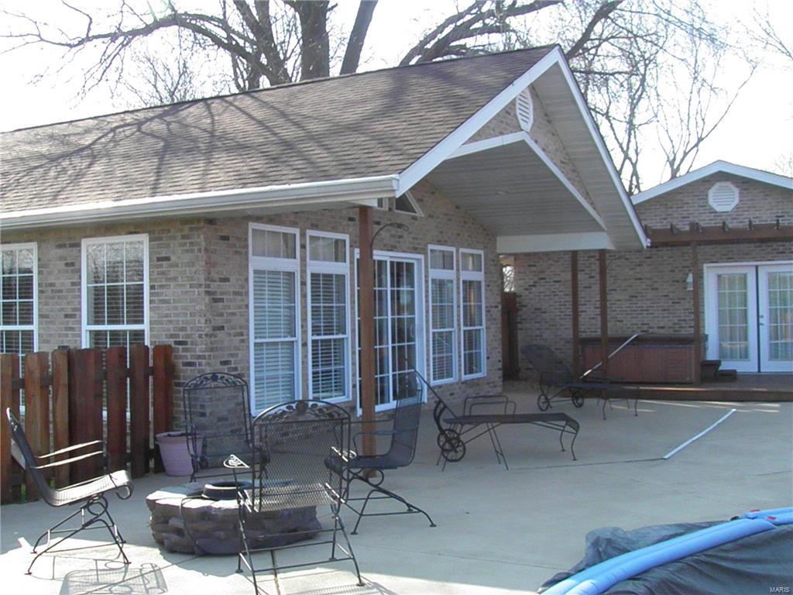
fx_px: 893
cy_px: 298
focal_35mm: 39
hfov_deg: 47.9
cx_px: 396
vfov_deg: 36.8
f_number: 5.7
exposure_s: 1/640
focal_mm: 7.1
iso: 500
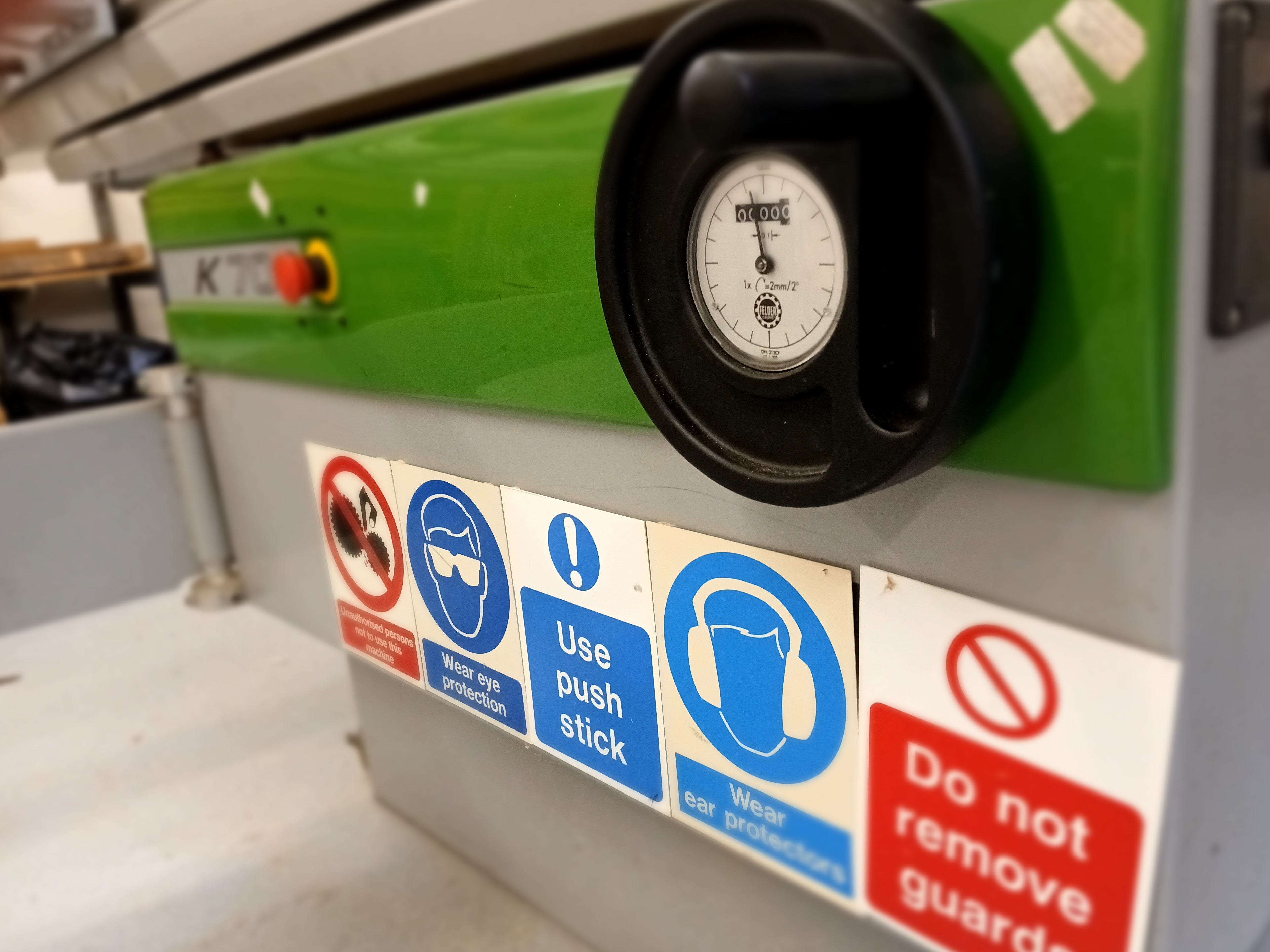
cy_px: 494
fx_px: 1027
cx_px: 663
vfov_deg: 49.7
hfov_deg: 63.4
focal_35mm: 28
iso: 320
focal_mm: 3.98
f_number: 1.8
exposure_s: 1/50
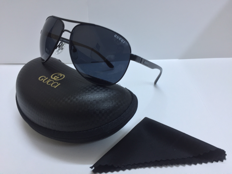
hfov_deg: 61.7
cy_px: 87
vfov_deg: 48.2
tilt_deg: -29.7
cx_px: 116
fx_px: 194
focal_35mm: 29
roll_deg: -0.7
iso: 80
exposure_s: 1/30
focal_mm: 4.15
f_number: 2.2
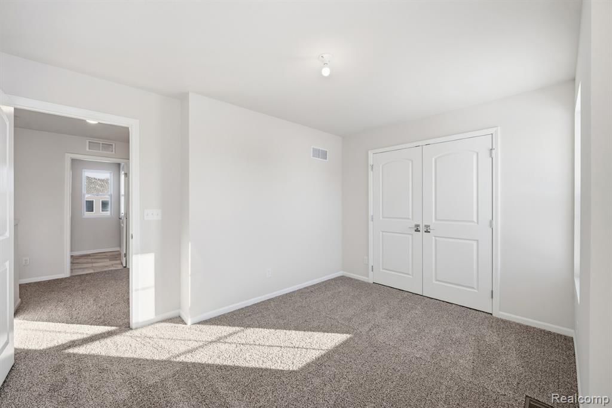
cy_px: 204
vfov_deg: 81.2
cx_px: 306
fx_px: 238
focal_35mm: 14
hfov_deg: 104.3
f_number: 9
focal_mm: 14
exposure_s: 1/100
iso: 50
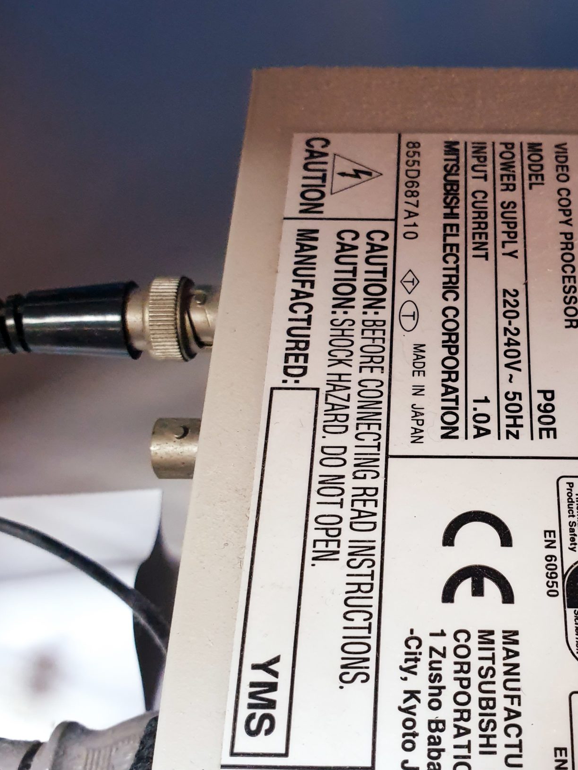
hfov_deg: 34.3
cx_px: 447
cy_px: 433
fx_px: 912
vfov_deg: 45.7
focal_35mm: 41
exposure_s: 1/50
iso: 320
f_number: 2.4
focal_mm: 4.3
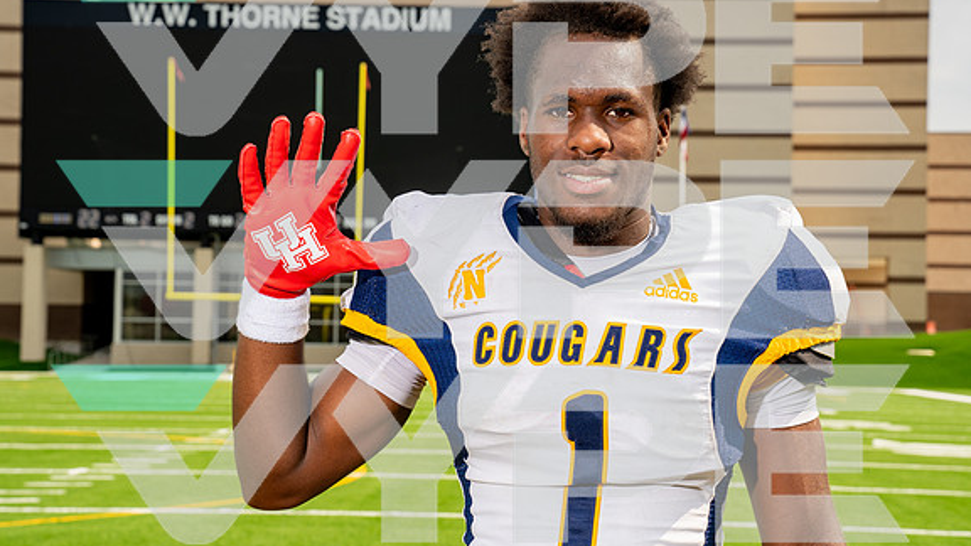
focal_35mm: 77
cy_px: 250
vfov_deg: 15.7
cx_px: 486
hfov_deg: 27.5
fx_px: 1983
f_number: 8
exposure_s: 1/250
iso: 100
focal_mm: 65
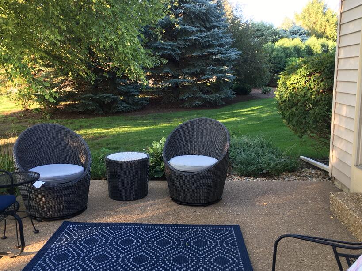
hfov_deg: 54.0
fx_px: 356
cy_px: 129
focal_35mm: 34
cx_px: 177
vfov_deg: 41.8
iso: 25
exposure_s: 1/40
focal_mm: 4.15
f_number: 2.2
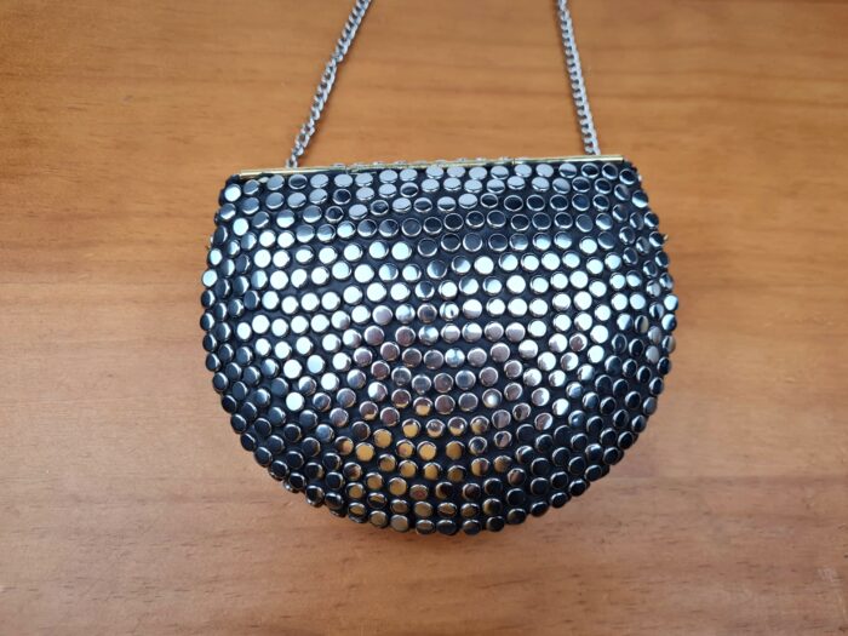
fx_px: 637
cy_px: 318
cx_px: 424
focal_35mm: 26
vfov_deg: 53.1
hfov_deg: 67.3
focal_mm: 5.4
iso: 50
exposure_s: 1/214
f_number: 1.8
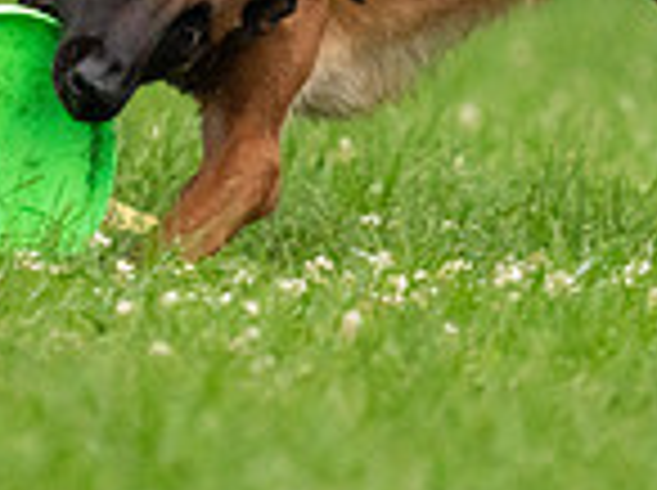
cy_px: -178
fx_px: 36021
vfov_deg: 0.8
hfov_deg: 1.0
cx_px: 346
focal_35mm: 1901
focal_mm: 496
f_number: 6.3
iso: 6400
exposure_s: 1/1600
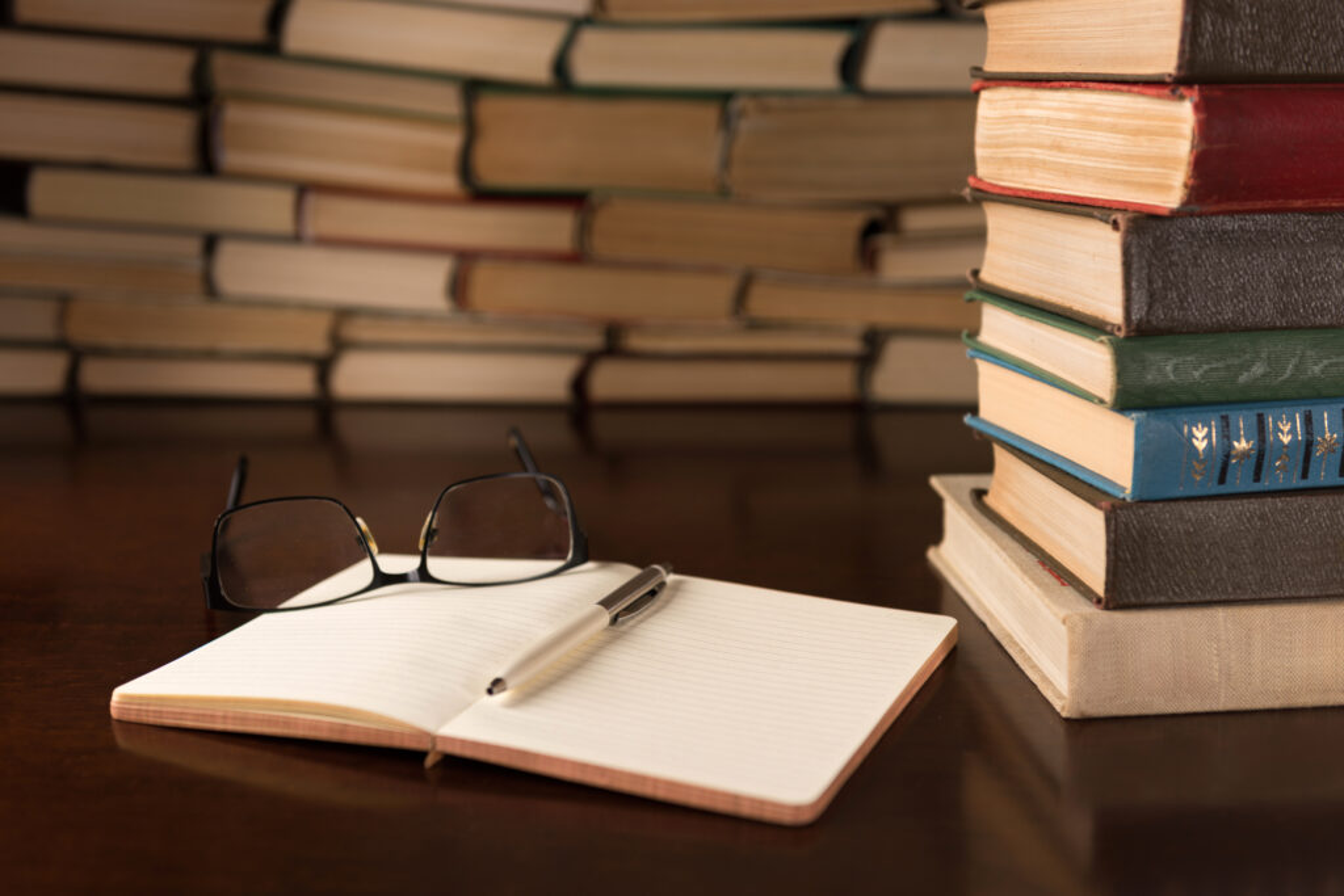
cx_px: 672
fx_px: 2053
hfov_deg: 36.2
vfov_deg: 24.6
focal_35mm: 55
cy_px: 448
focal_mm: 55
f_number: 3.5
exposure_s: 1/60
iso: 64
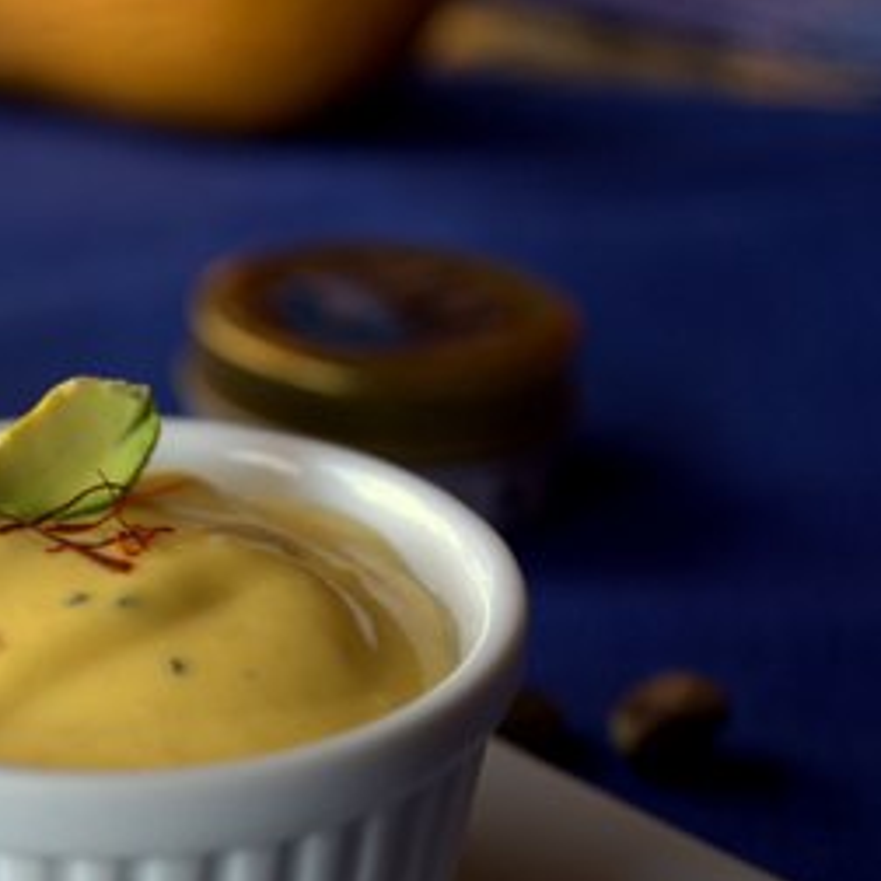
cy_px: 551
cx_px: 98
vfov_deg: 20.4
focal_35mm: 85
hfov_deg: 20.1
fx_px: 2442
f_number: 5
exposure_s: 1/40
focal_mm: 35
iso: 800
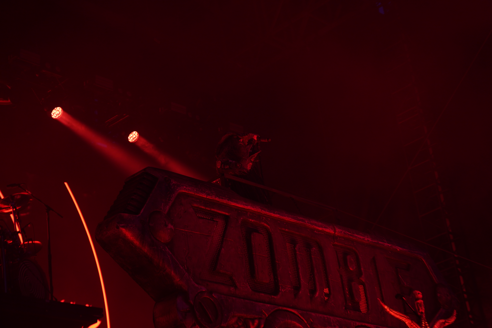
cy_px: 164
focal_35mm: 78
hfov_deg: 26.0
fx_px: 1066
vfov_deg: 17.5
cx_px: 246
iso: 500
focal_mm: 78
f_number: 4
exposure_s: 1/60
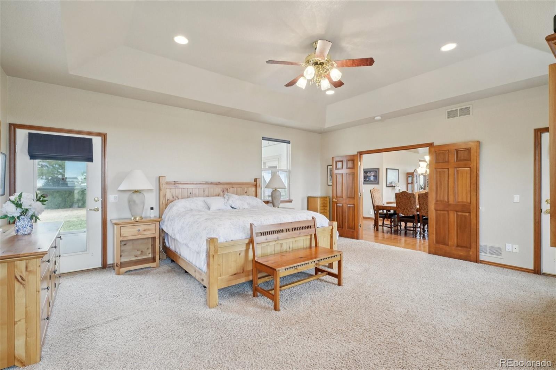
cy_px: 185
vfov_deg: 73.0
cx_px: 278
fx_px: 250
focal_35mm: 16
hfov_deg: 96.0
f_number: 8
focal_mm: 10.8
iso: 800
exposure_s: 1/10
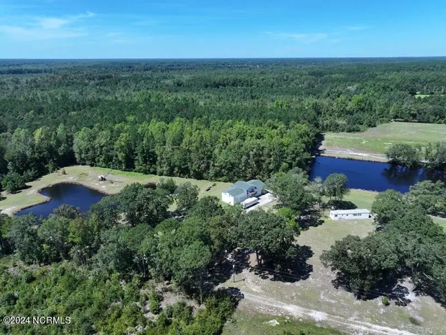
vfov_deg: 56.8
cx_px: 223
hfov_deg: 71.6
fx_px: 309
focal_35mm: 24
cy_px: 168
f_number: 3.2
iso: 100
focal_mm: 12.29
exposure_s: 1/1250
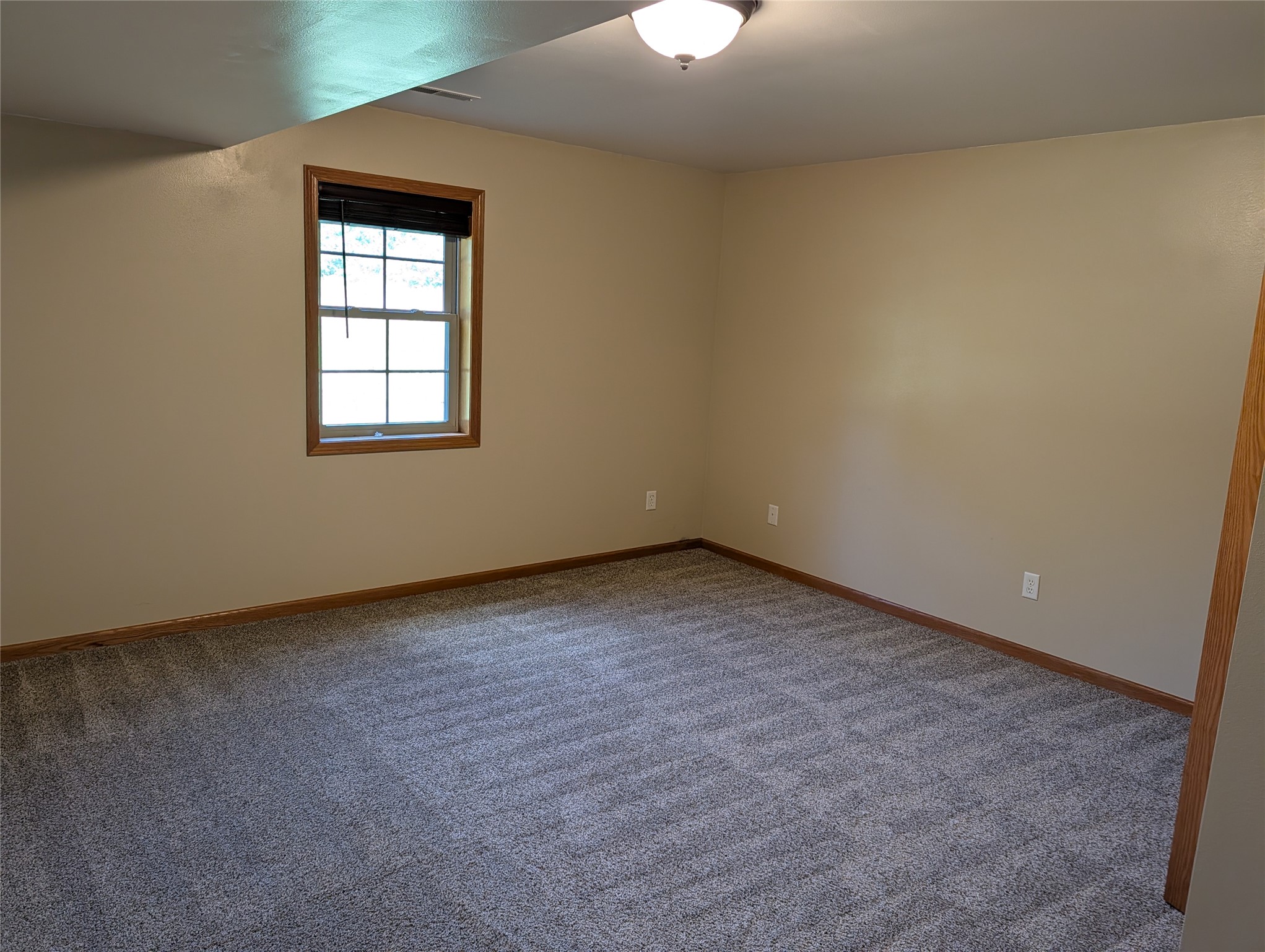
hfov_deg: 71.5
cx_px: 632
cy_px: 476
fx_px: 878
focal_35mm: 24
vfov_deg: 56.9
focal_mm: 6.9
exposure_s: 1/120
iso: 254
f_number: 1.68
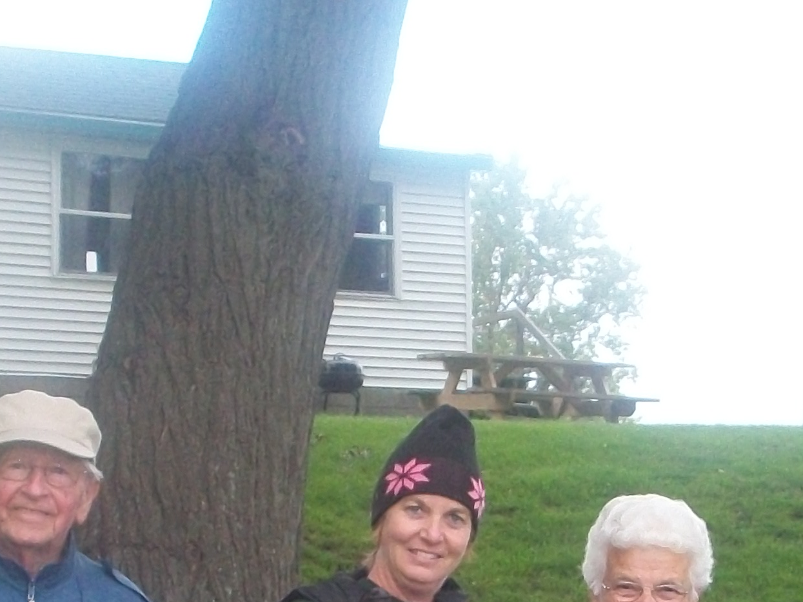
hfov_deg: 19.1
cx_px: 398
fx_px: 2390
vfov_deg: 14.0
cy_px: 717
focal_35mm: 103
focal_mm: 6.3
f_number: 3.1
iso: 295
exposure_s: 1/125
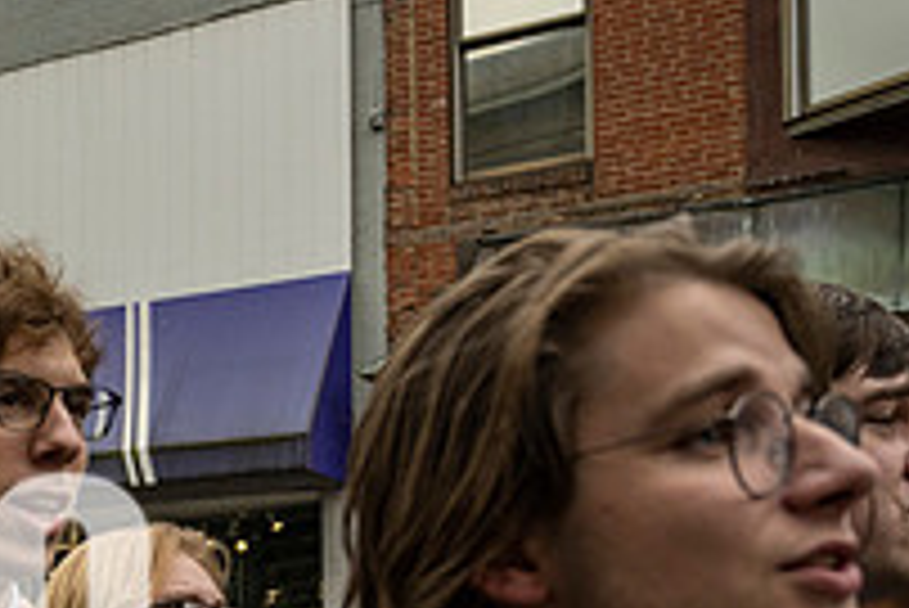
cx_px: -189
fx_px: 1743
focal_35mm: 69
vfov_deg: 18.9
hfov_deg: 26.0
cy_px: 687
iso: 640
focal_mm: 24
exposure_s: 1/1600
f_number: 4
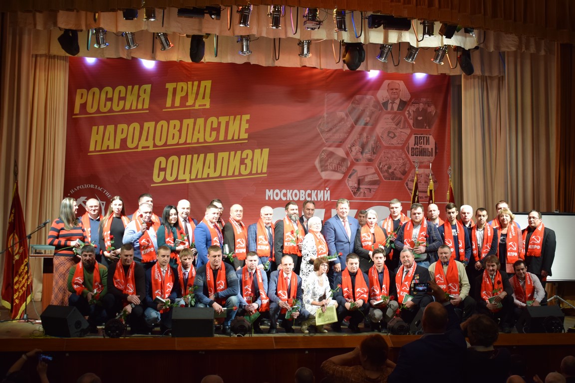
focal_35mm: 45
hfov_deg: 43.6
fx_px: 719
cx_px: 288
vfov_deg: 29.9
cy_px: 192
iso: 400
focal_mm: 30
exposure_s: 1/60
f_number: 4.2
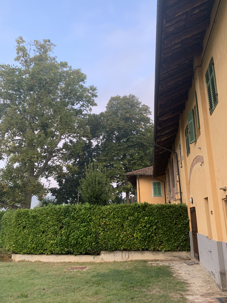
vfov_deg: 67.3
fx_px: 227
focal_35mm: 26
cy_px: 152
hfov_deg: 53.1
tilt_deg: +15.4
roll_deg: +0.2
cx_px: 114
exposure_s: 1/128
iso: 25
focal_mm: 4.25
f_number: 1.8
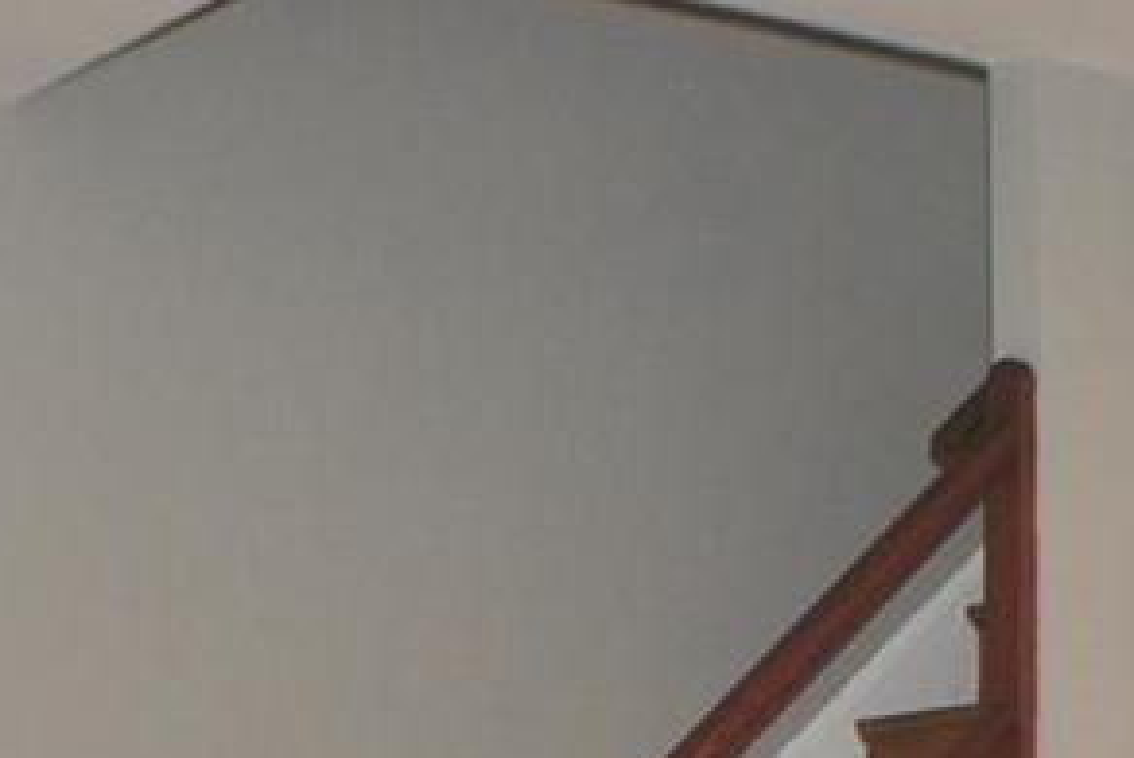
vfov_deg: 9.1
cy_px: 1123
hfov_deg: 13.8
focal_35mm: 148
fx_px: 4664
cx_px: 357
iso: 200
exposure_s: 1/60
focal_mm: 20
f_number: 3.8
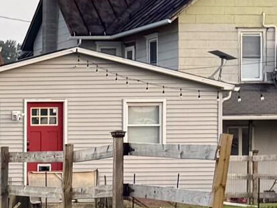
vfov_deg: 8.5
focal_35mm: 174
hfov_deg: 9.5
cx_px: -484
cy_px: 199
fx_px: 1392
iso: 80
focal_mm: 6.76
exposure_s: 1/858
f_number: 1.78
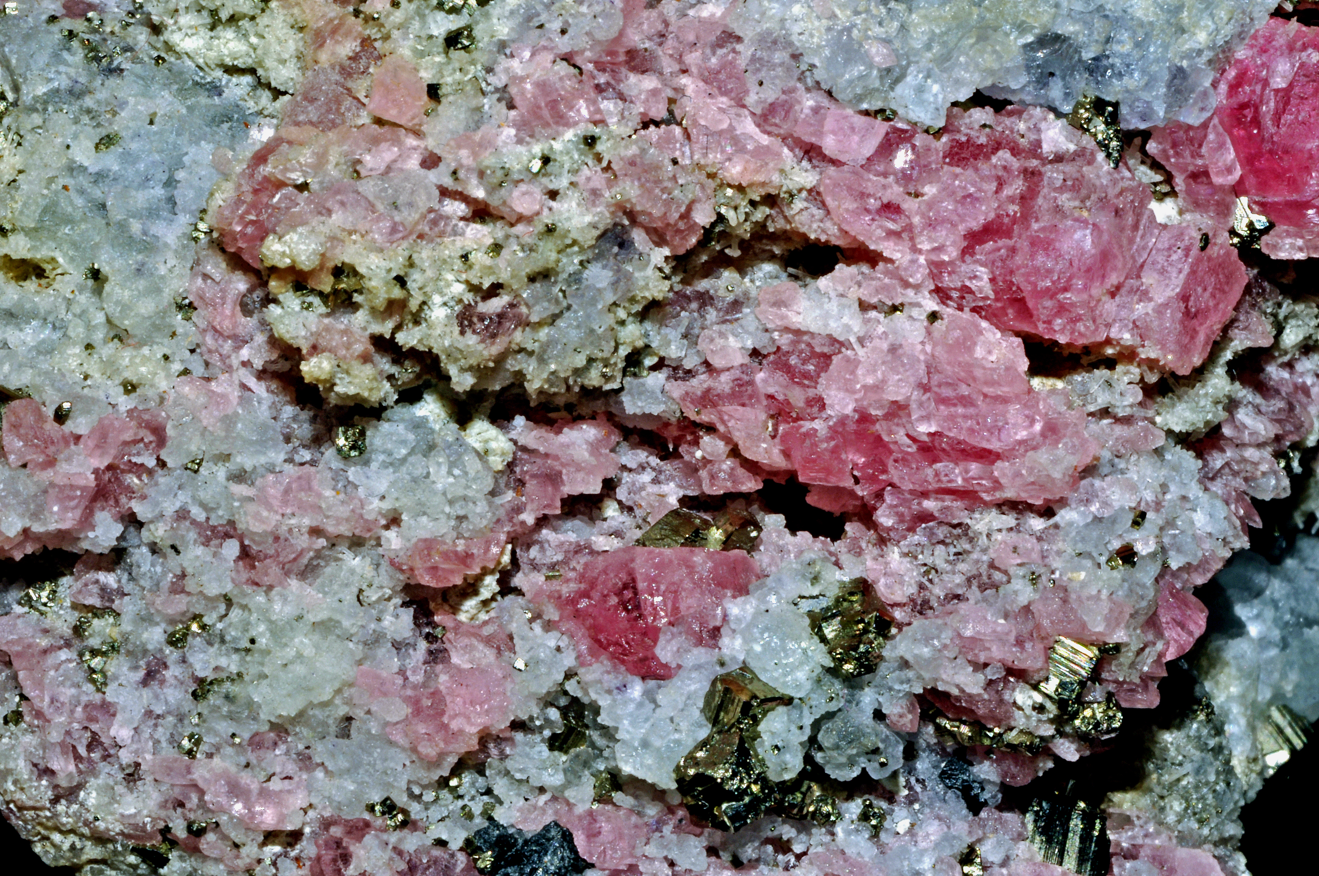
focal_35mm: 90
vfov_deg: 15.2
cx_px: 660
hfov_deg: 22.6
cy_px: 438
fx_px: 3293
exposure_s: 1/60
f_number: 45
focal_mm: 60
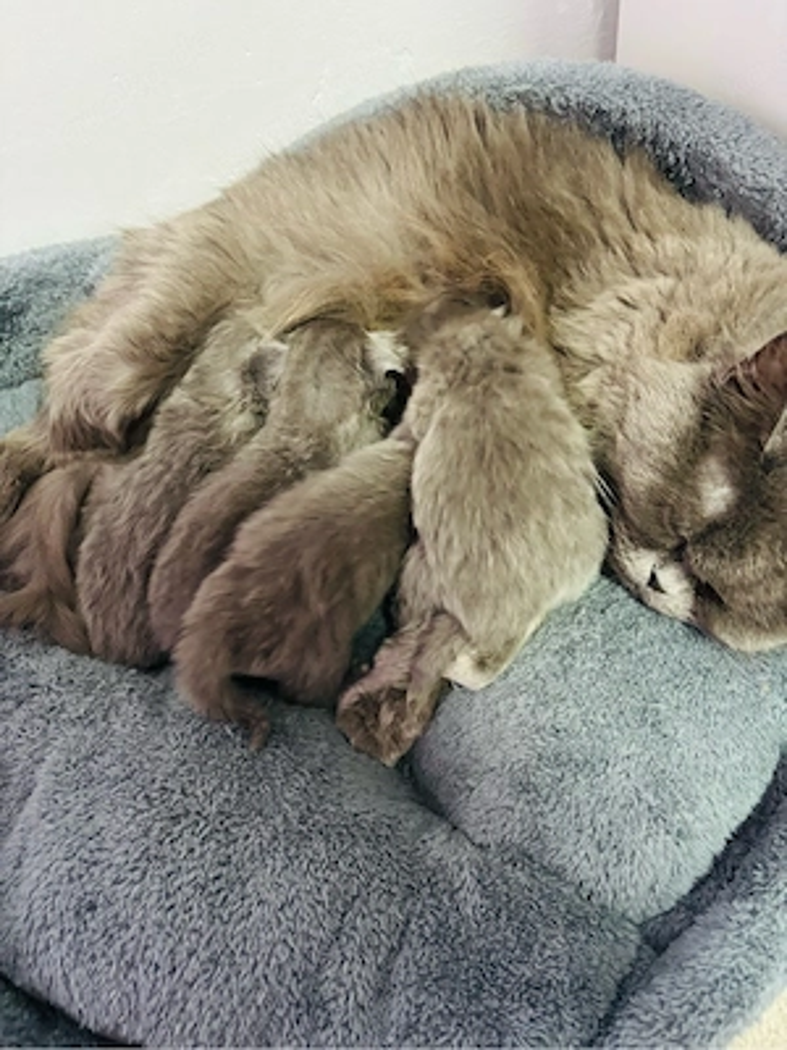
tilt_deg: -59.9
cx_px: 394
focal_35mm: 26
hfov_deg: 53.1
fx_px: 788
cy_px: 525
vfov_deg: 67.3
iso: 500
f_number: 1.6
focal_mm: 5.96
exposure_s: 1/25
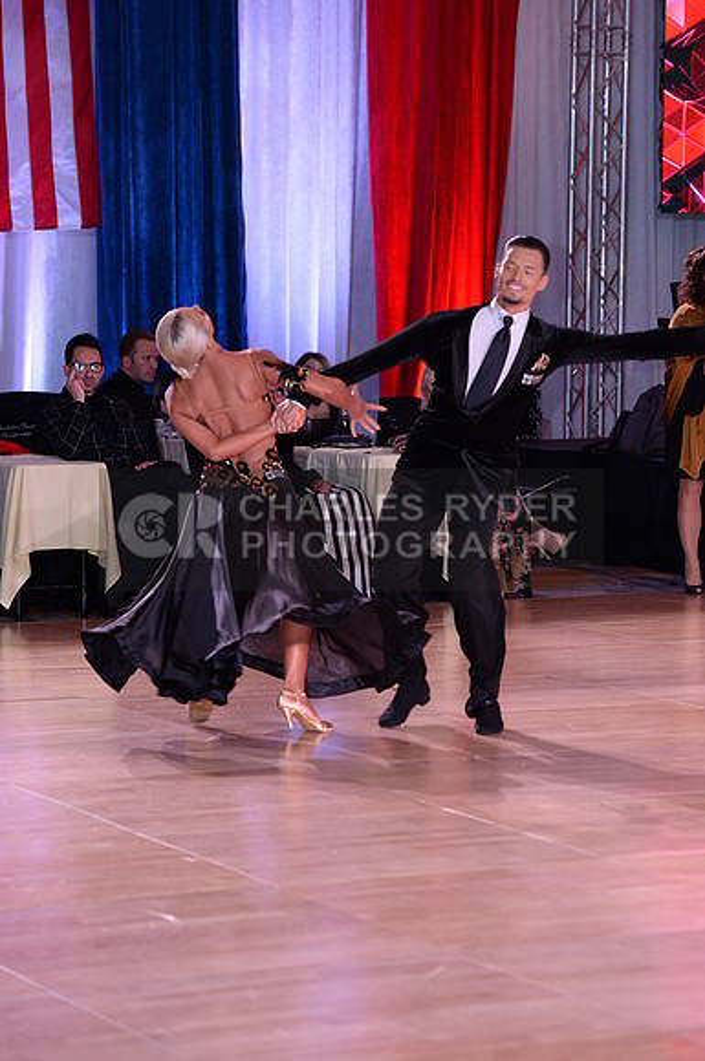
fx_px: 3683
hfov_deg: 10.9
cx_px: 352
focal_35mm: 125
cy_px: 530
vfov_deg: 16.4
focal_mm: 125
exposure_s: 1/250
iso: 2000
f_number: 4.5
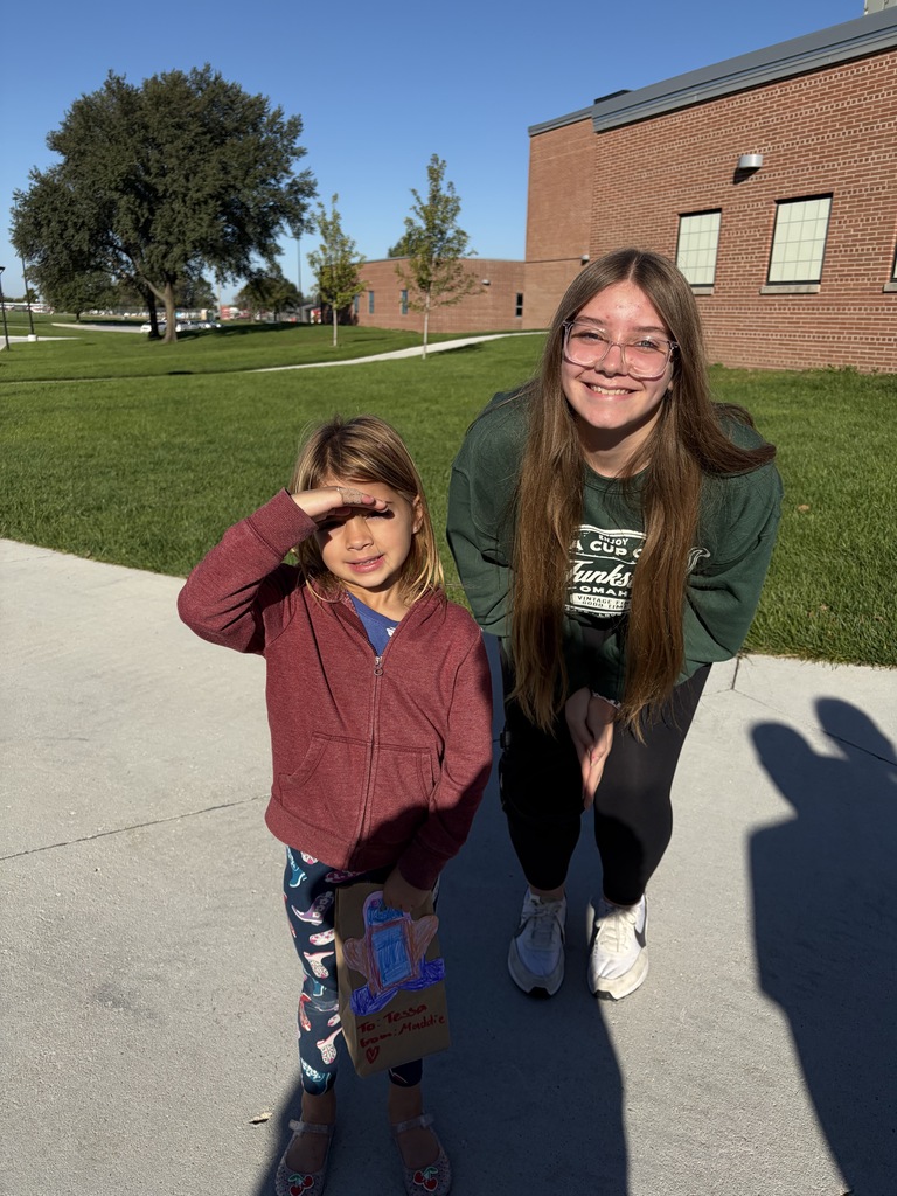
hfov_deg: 53.1
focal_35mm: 26
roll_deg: -1.3
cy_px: 598
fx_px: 898
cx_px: 448
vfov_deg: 67.3
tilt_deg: -17.6
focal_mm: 5.96
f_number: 1.6
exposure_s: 1/6329
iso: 64
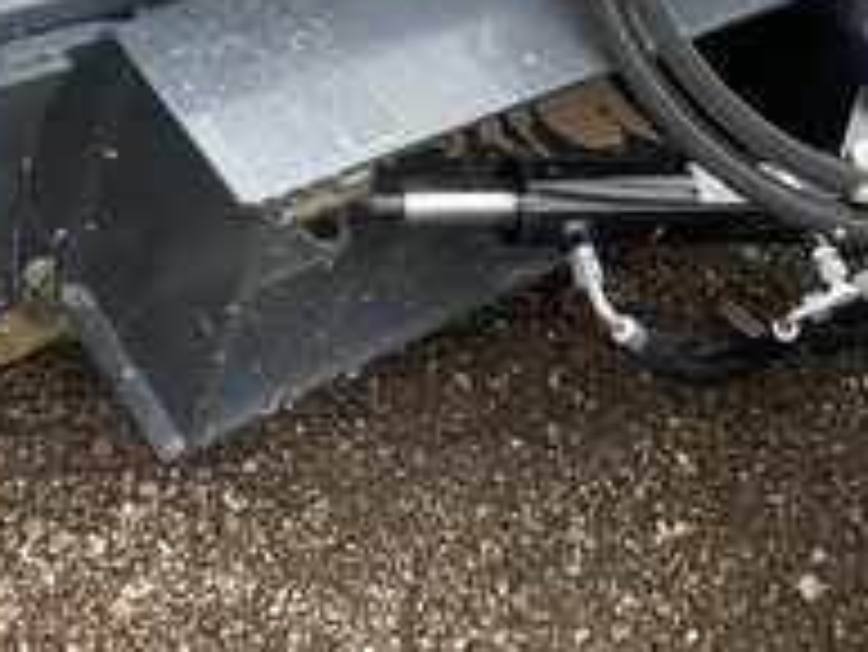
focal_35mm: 60
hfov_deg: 32.1
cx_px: 477
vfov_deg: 23.7
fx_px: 1505
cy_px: 40
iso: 25
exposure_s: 1/318
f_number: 1.8
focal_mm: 3
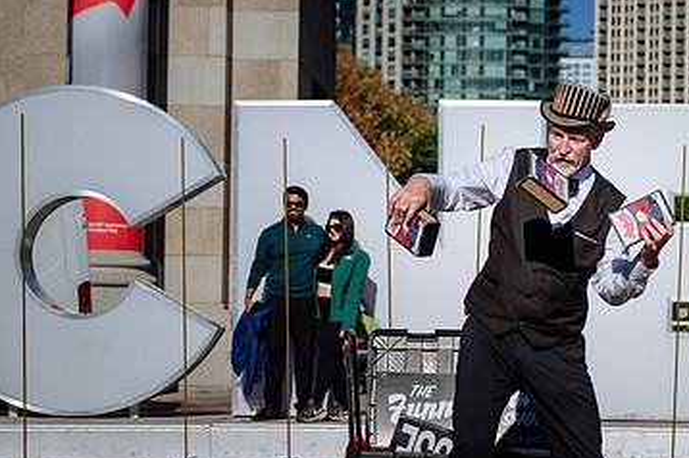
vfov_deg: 12.3
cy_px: 306
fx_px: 2122
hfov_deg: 18.4
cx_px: 456
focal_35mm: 111
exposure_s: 1/1000
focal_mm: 61
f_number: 4
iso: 64
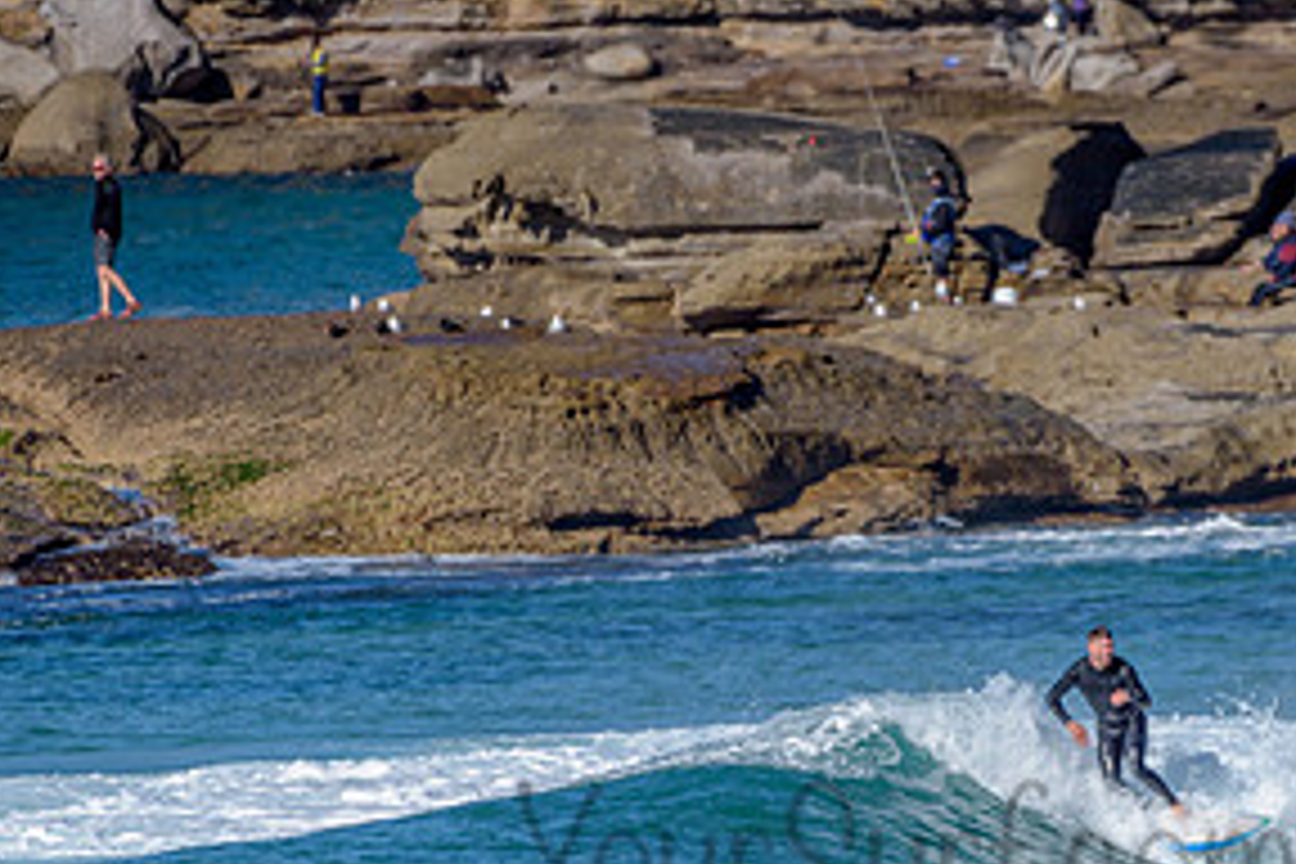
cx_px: 981
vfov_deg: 1.4
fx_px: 36213
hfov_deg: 2.1
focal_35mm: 1006
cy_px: 812
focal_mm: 500
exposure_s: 1/2000
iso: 125
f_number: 5.6
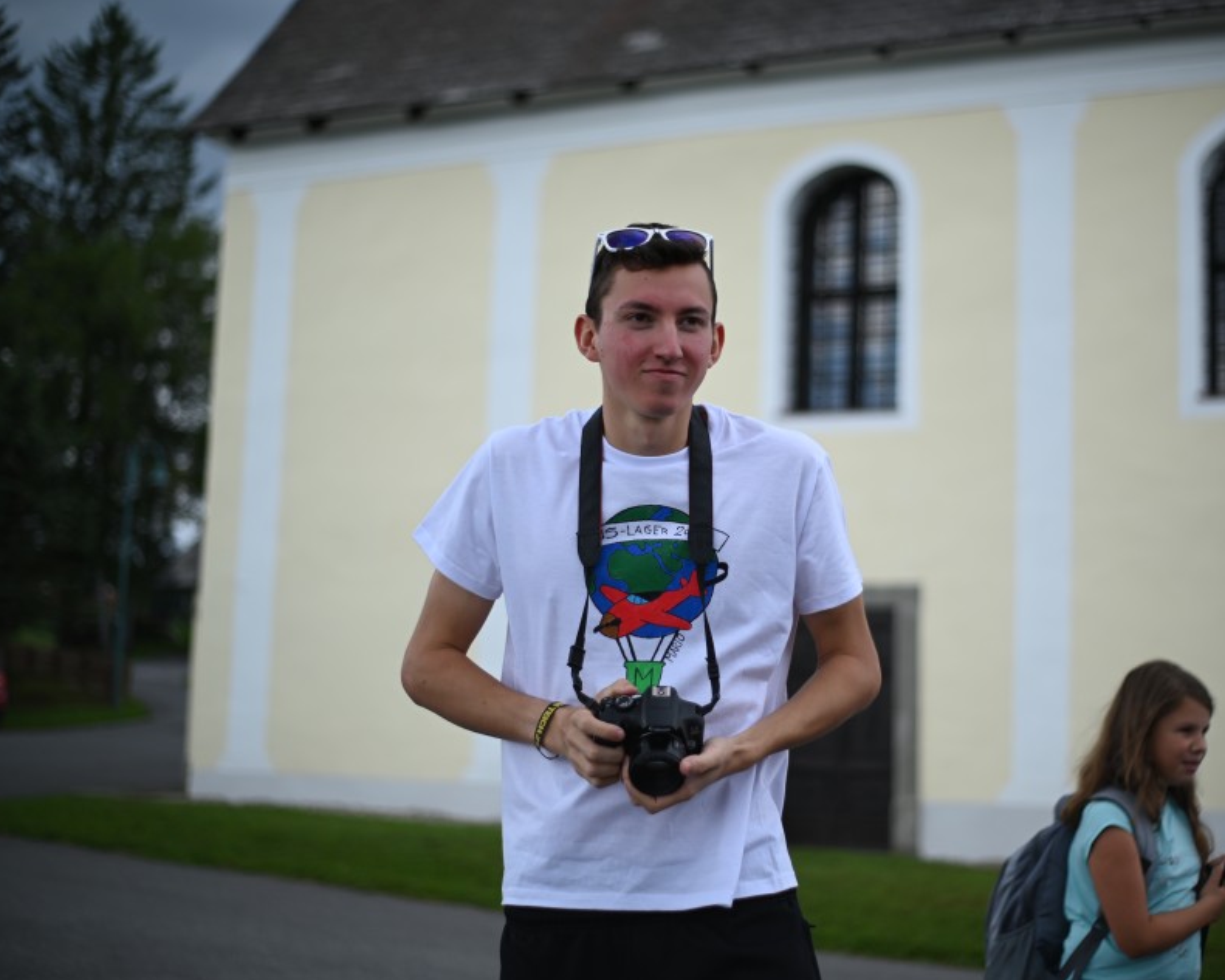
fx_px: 2067
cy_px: 494
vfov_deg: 26.7
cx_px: 715
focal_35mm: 57
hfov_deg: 32.9
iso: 100
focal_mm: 50
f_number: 1.8
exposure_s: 1/1250
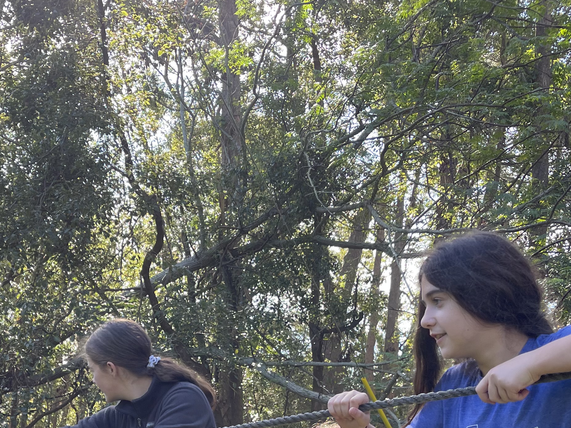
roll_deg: -3.0
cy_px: 427
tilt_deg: +1.1
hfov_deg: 33.7
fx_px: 940
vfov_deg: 24.5
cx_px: 237
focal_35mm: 57
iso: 32
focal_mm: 5.1
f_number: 1.6
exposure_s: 1/220
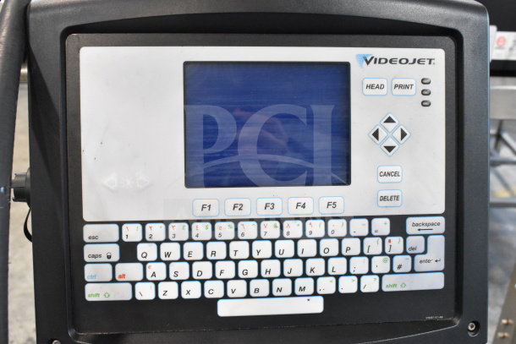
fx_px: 538
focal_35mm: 38
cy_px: 172
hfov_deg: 51.3
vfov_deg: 35.5
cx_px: 258
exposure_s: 1/250
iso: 6400
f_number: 8
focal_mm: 25
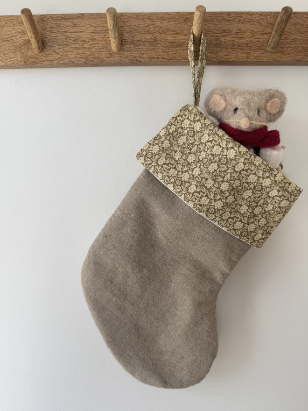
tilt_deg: -7.7
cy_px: 206
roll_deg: +0.9
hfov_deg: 56.8
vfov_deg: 71.6
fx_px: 285
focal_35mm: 24
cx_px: 154
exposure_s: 1/248
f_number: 1.78
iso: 64
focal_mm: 6.76
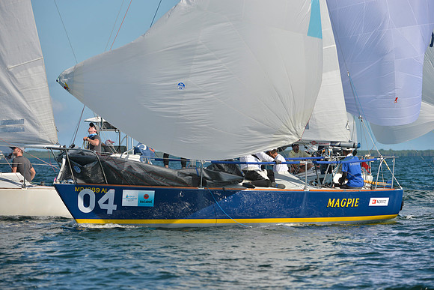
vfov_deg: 5.7
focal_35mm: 240
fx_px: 2894
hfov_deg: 8.6
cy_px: 145
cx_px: 217
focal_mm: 240
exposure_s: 1/1250
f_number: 6.3
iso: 200
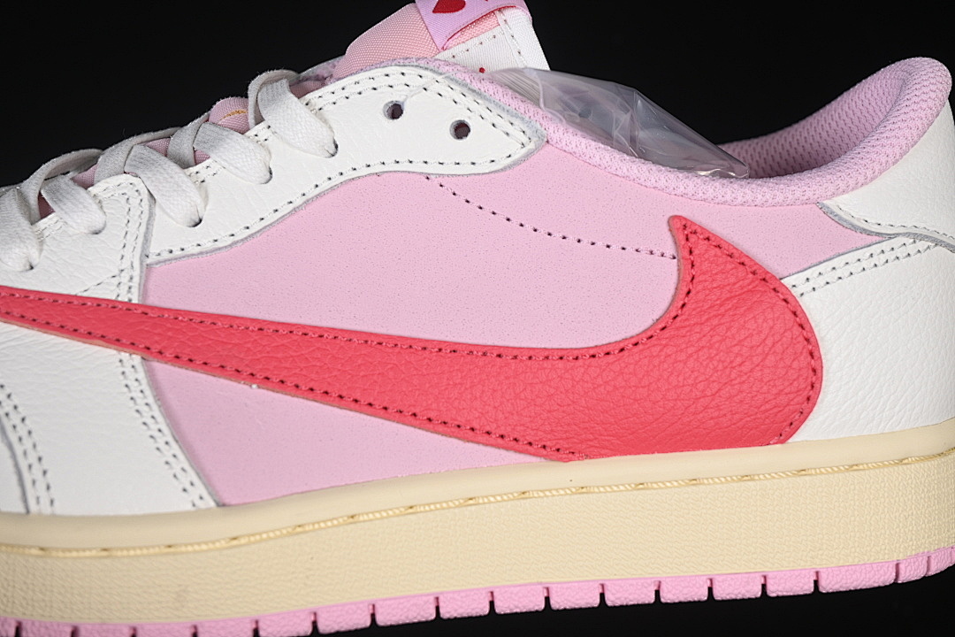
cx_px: 478
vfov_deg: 18.2
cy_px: 318
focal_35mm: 75
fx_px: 1989
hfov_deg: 27.0
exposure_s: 1/80
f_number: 7.1
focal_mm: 50
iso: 160
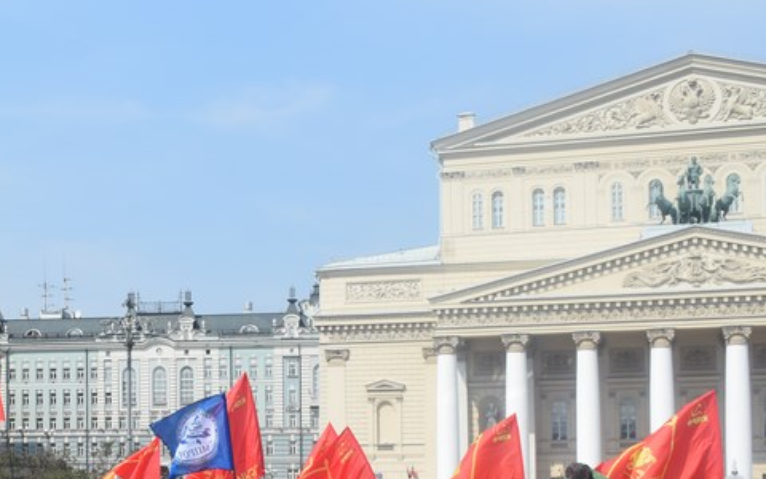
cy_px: 440
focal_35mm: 75
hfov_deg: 26.3
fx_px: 1568
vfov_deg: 17.1
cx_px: 38
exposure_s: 1/400
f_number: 10
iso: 200
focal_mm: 23
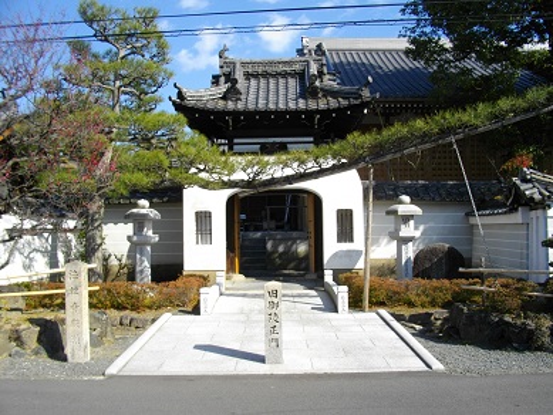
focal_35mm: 32
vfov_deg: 44.2
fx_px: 511
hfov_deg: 56.8
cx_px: 276
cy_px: 208
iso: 100
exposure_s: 1/250
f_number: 5.5
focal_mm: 5.7
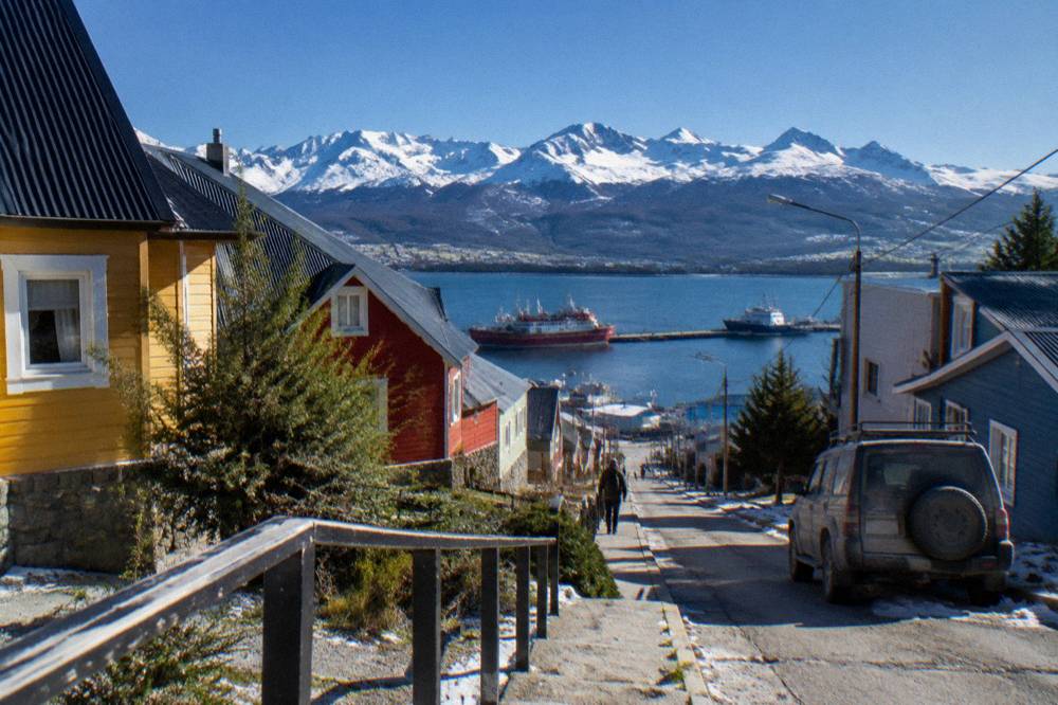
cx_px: 529
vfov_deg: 37.8
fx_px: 1028
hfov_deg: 54.5
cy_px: 352
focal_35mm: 35
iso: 200
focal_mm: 35
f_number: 10
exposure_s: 1/125
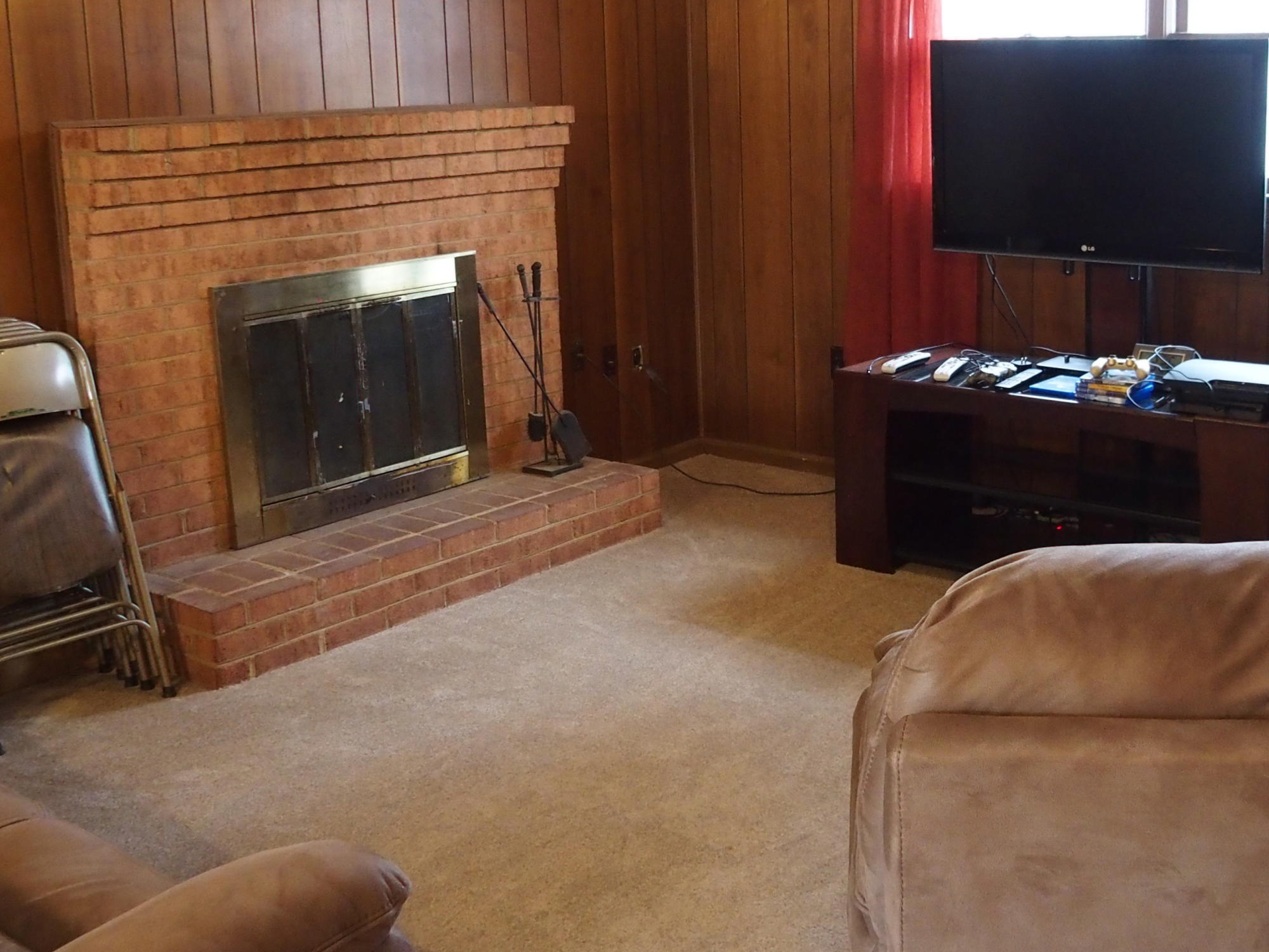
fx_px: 1540
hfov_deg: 44.3
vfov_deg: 34.1
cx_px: 820
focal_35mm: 42
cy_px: 341
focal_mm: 6
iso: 800
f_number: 2.8
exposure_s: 1/30
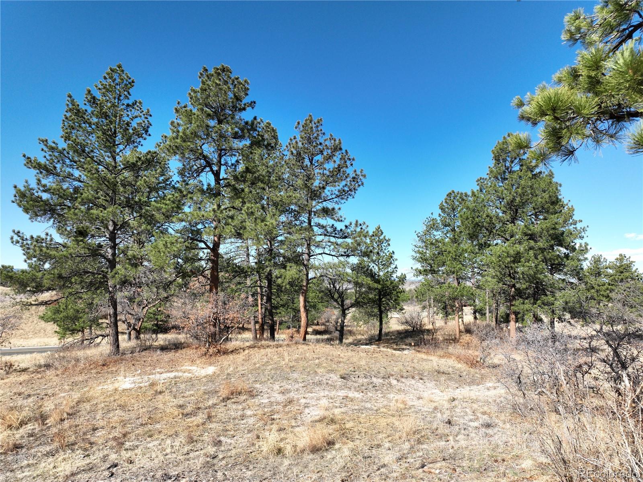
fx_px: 446
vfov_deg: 56.8
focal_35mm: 24
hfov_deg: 71.6
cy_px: 241
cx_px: 322
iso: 100
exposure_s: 1/1250
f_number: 2.8
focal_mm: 12.29
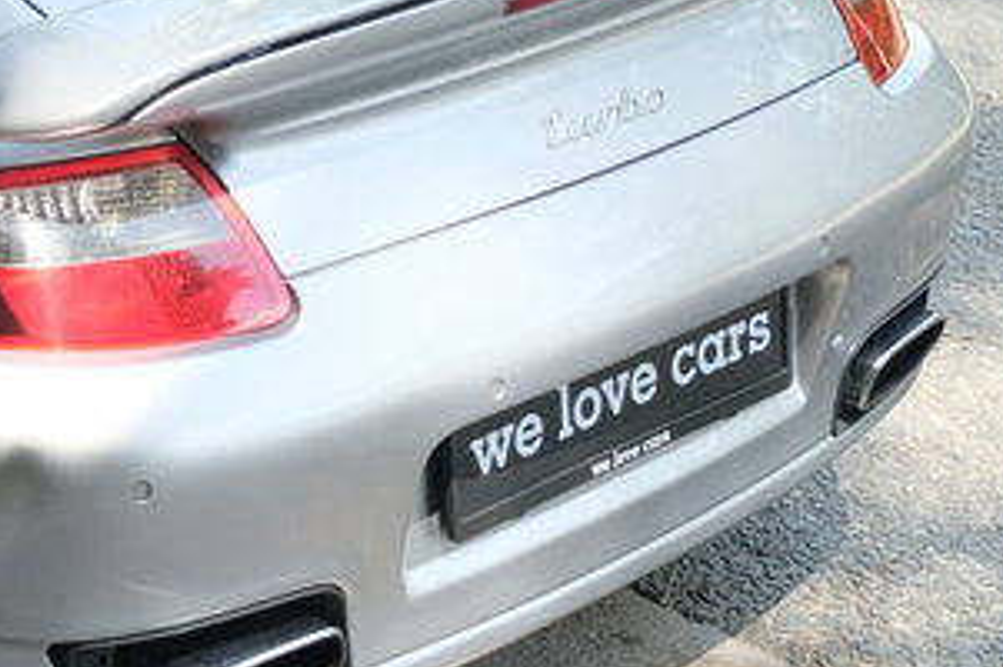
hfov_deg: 17.8
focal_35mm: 109
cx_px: -227
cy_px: 105
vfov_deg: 12.5
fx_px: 3034
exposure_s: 1/320
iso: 400
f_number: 3.6
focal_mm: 21.4
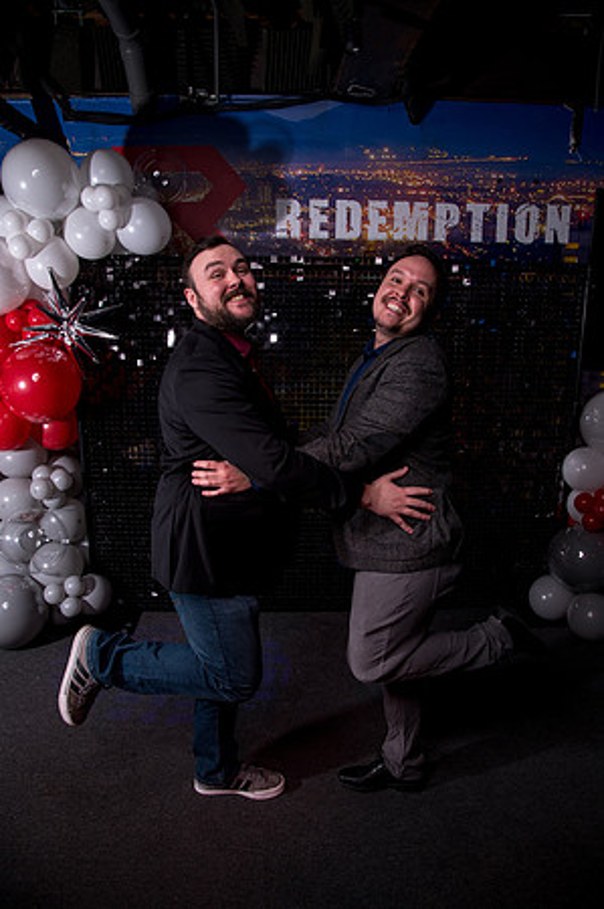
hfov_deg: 53.0
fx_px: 605
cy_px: 454
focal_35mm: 24
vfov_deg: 73.8
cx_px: 302
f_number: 5.6
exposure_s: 1/200
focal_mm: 24
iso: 1000
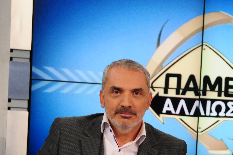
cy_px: 140
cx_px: 224
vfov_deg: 7.8
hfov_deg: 11.7
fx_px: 1131
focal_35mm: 175
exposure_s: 1/80
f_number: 6.3
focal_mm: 50
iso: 1600
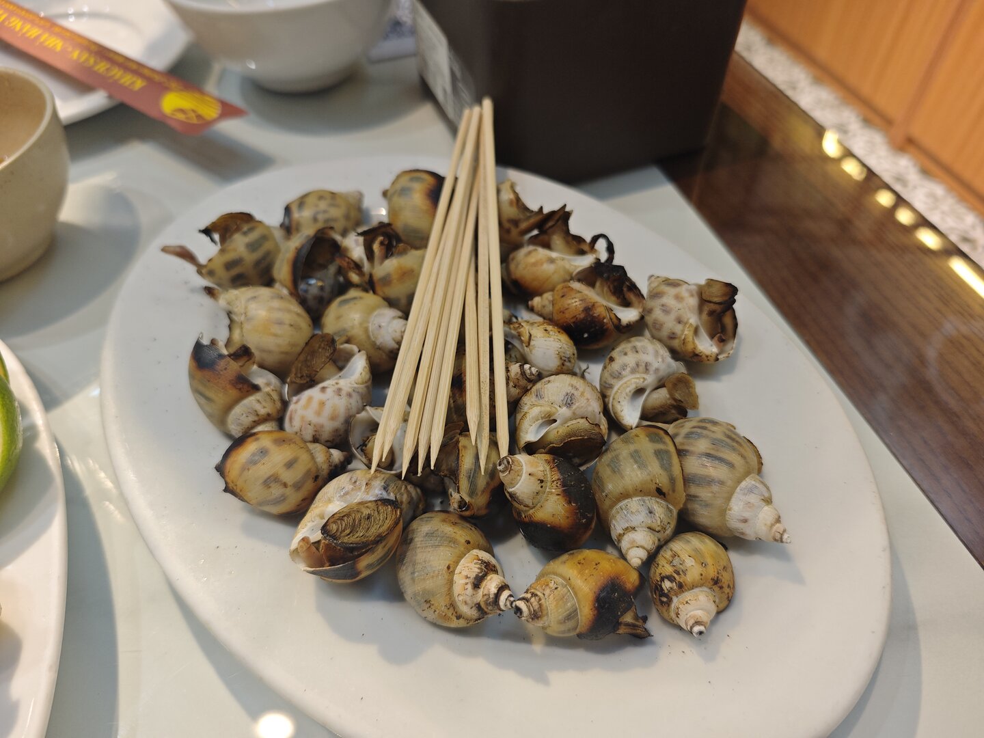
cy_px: 369
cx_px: 492
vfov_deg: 58.9
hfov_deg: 73.9
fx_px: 654
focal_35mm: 23
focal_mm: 6.55
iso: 200
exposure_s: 1/100
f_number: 1.6
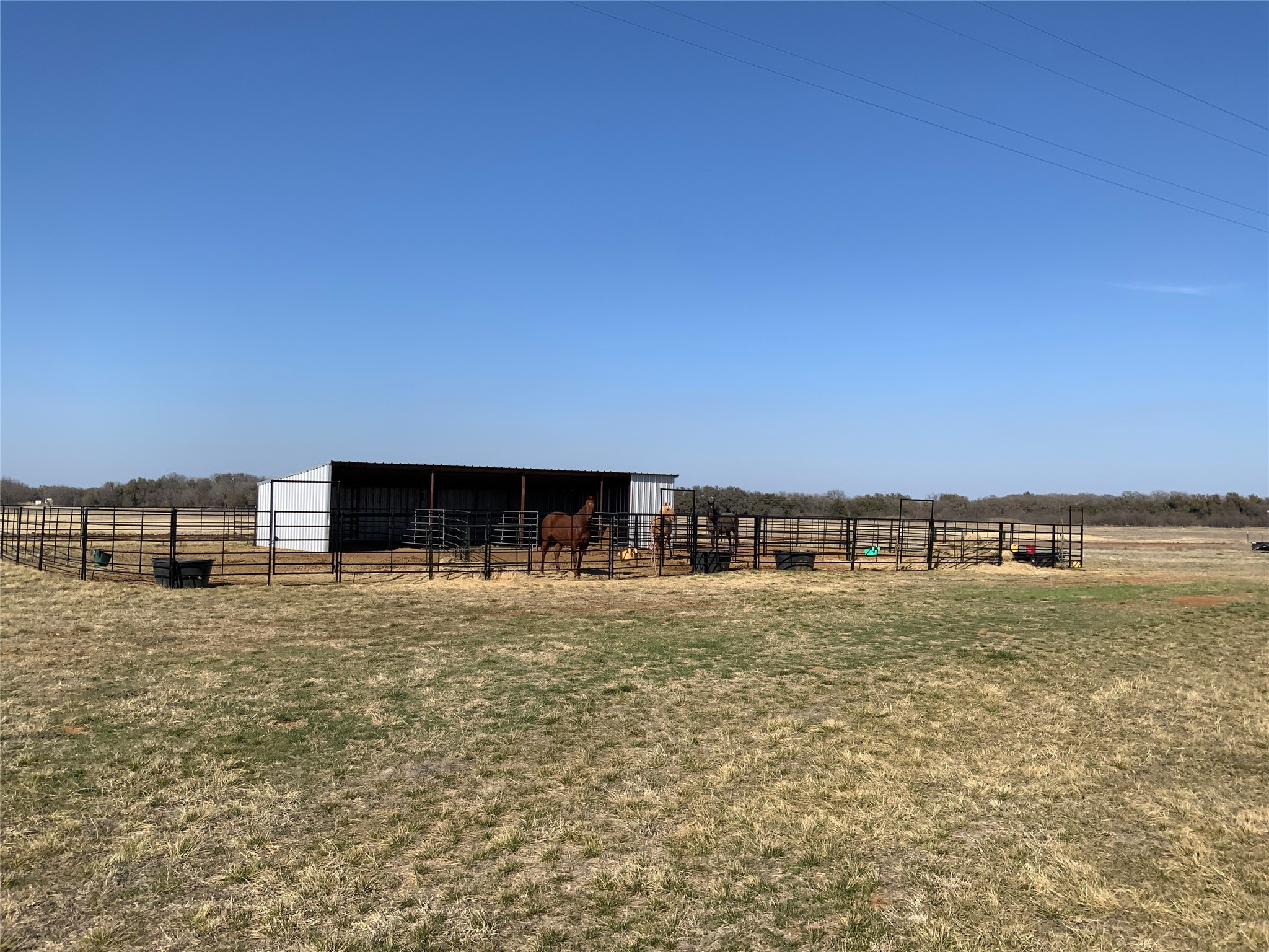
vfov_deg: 48.2
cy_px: 476
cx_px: 634
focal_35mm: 29
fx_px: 1063
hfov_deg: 61.7
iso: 20
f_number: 1.8
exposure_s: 1/2801
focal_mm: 3
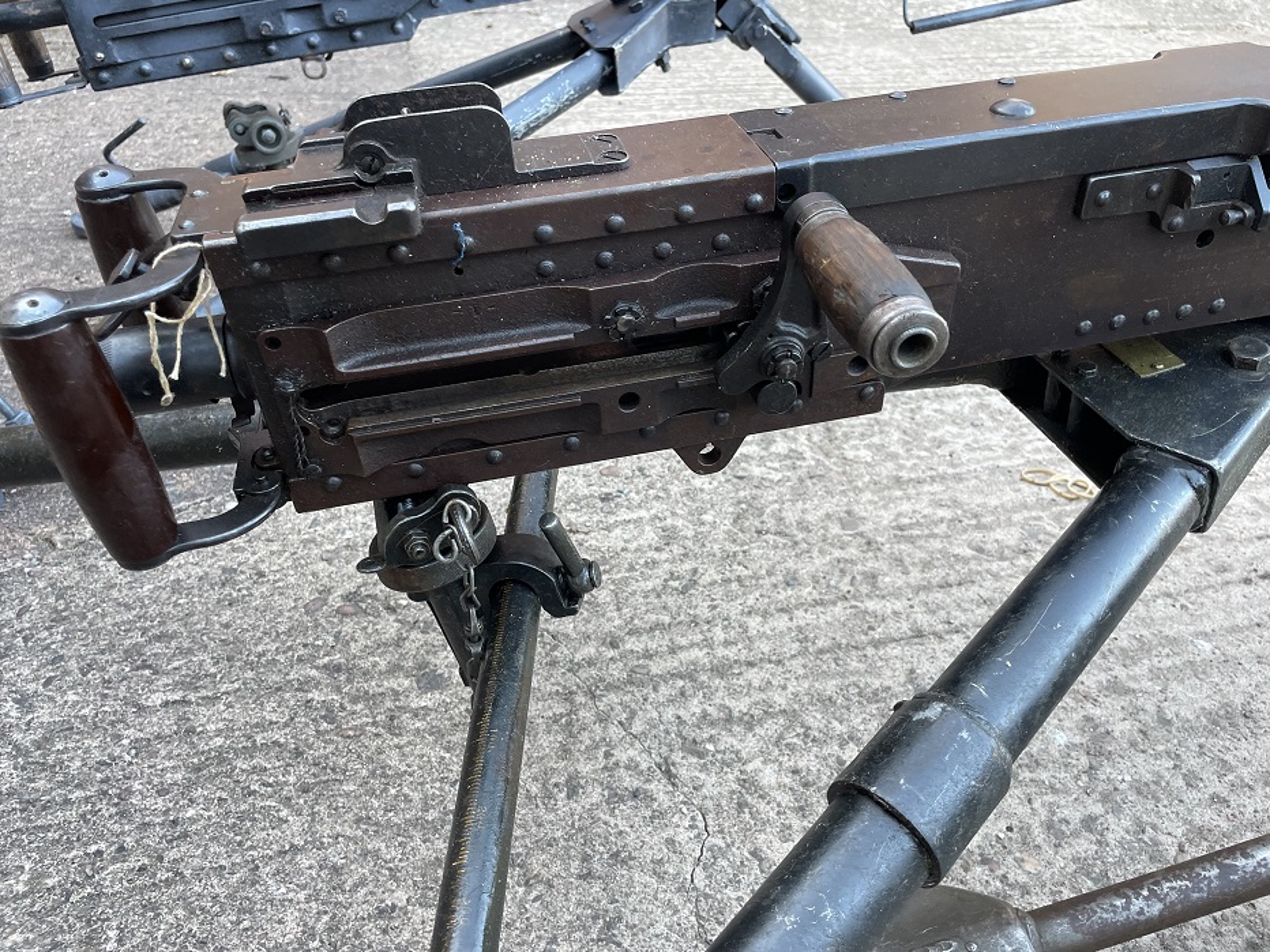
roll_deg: -1.2
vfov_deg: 53.1
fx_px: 954
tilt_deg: -35.6
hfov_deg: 67.3
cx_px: 635
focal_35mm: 26
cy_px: 476
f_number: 1.6
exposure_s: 1/121
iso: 100
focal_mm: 4.2
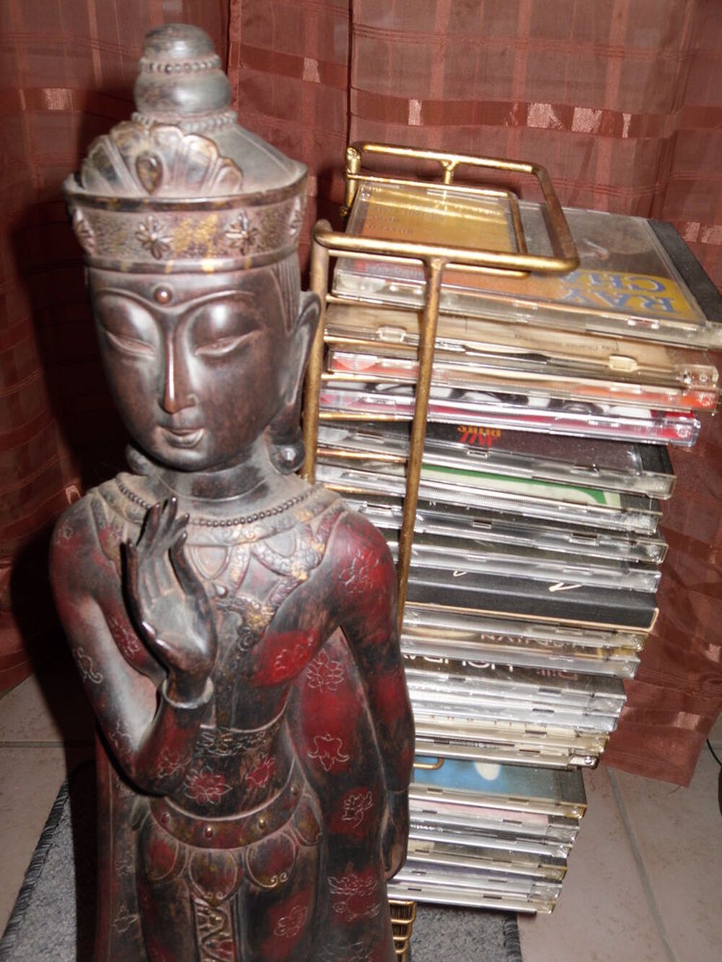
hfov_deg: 40.7
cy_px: 481
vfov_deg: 52.6
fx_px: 973
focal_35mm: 35
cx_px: 361
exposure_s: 1/45
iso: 80
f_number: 3.5
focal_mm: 6.3
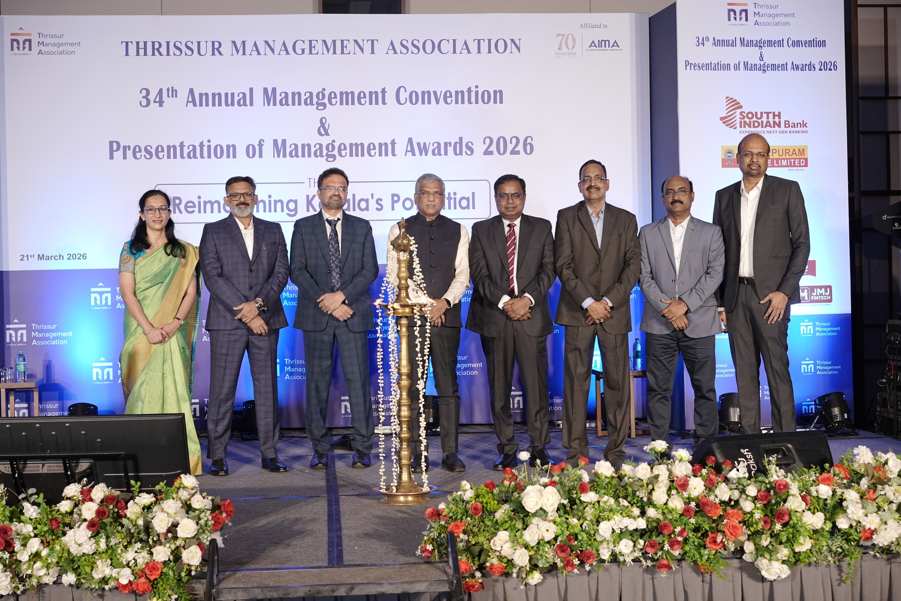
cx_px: 447
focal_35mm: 56
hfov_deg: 35.6
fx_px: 1402
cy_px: 297
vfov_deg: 24.2
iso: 1000
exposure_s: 1/160
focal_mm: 55
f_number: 5
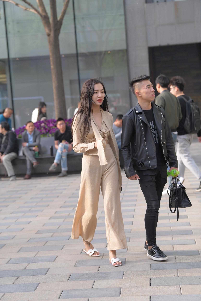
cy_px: 150
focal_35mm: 95
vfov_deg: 21.5
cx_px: 100
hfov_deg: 14.4
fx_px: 795
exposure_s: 1/1000
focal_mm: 95
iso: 640
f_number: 4
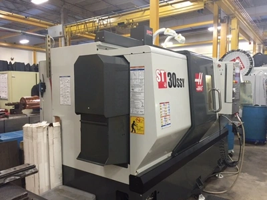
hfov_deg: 61.7
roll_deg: -0.5
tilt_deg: -3.2
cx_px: 134
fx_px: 224
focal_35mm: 29
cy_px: 100
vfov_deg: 48.2
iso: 160
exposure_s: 1/30
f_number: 2.2
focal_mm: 4.15
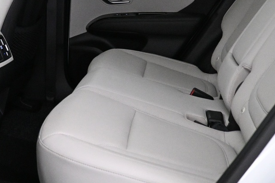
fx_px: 481
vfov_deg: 21.2
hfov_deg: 31.4
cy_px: 29
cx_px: 72
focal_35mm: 63
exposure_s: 1/60
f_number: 3.5
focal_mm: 16
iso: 4000
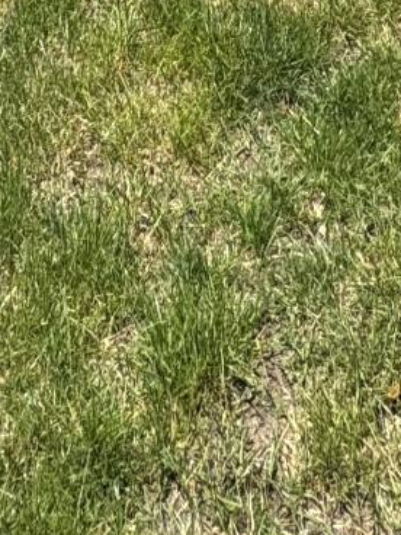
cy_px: -880
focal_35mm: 76
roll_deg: +2.3
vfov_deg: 13.5
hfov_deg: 19.3
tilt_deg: +1.9
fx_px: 1174
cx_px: 131
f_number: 2.2
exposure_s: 1/993
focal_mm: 2.22
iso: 50
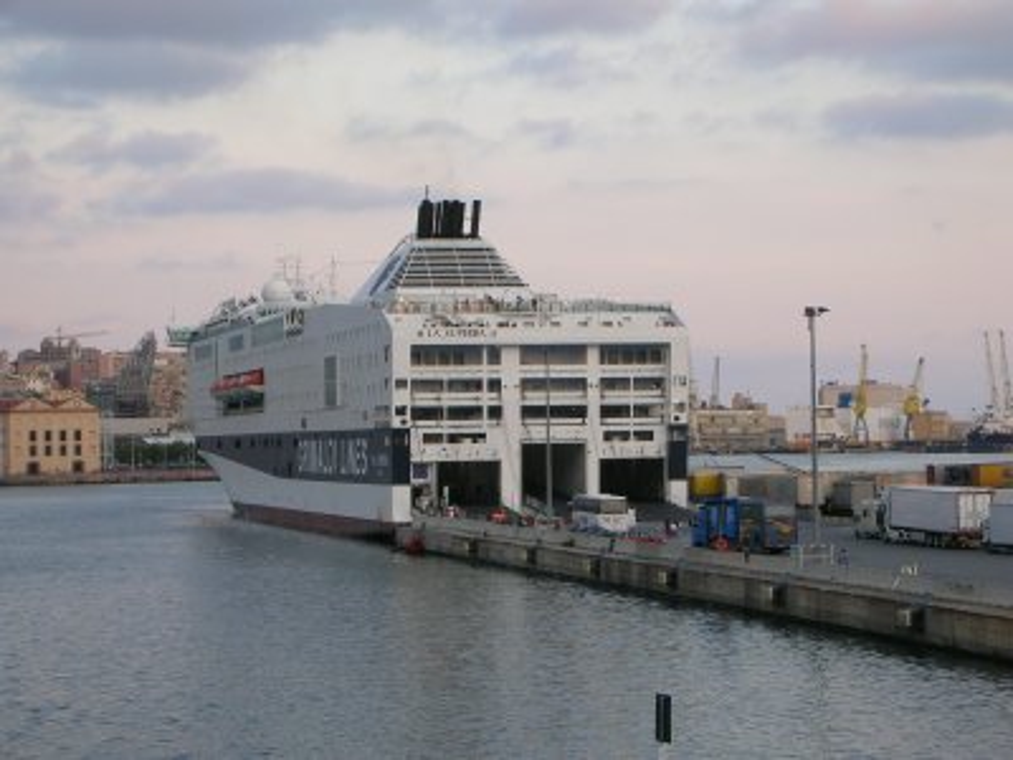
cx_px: 506
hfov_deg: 18.7
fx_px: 3073
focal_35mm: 105
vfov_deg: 14.1
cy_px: 380
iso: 50
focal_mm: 17.4
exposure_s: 1/29.2
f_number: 5.4
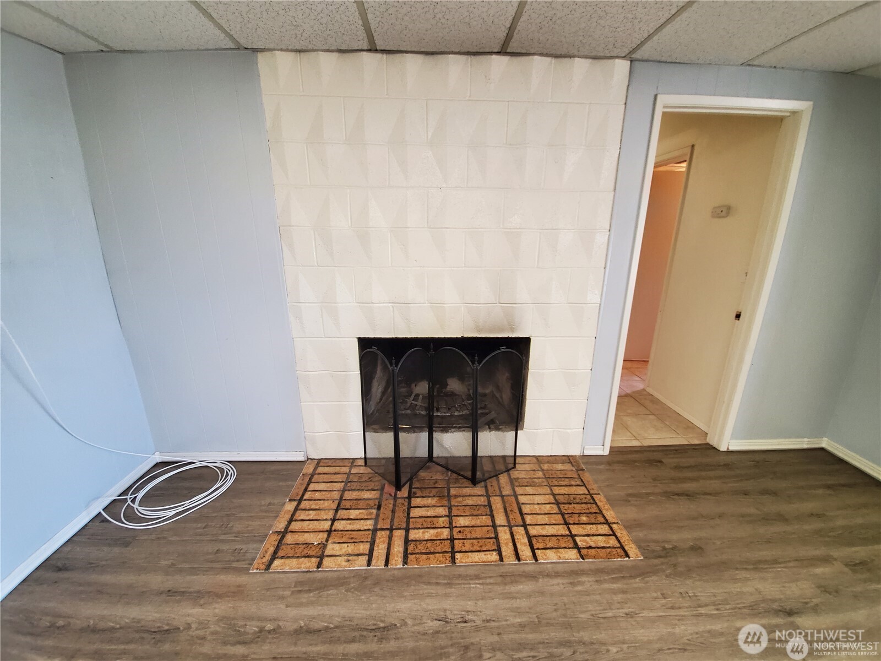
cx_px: 440
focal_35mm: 13
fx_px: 331
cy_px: 330
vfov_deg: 89.9
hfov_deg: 106.2
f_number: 2.2
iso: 500
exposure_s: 1/29
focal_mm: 1.8
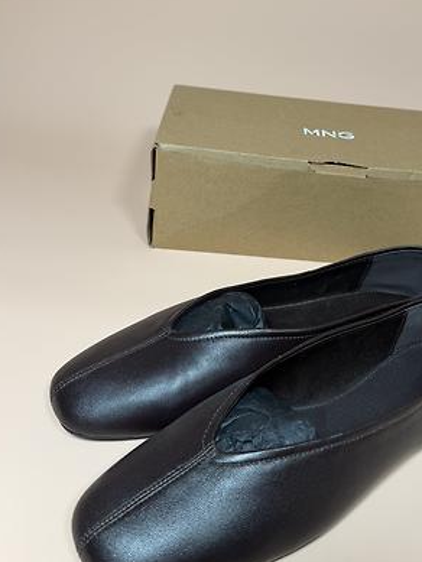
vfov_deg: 49.7
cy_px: 215
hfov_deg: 38.2
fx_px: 601
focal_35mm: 37
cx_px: 286
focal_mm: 6.76
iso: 64
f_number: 1.78
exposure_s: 1/121
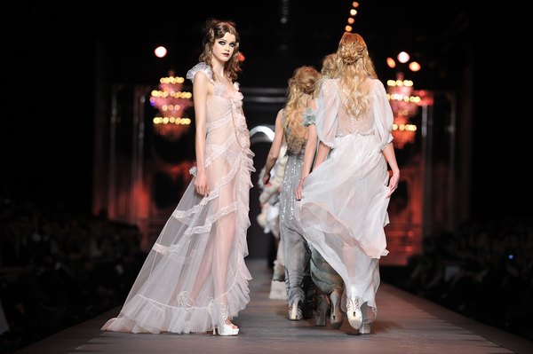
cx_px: 266
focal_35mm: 190
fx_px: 2811
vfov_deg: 7.2
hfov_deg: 10.8
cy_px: 177
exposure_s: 1/400
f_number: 3.5
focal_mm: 190
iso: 2000
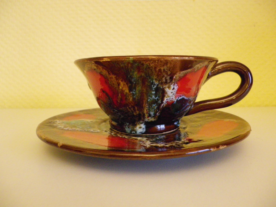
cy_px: 104
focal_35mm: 28
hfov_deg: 63.4
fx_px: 223
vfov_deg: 49.7
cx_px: 138
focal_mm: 4.9
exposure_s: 1/40
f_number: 2.6
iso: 800
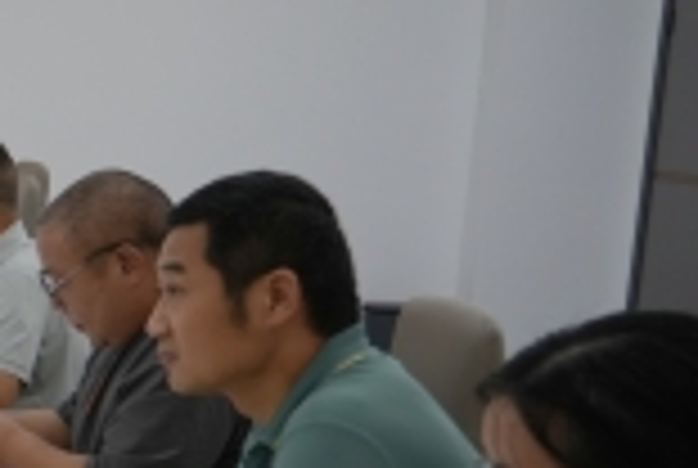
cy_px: 412
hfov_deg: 16.0
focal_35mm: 99
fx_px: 1923
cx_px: -698
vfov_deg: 13.8
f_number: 4
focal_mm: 24
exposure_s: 1/125
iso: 400
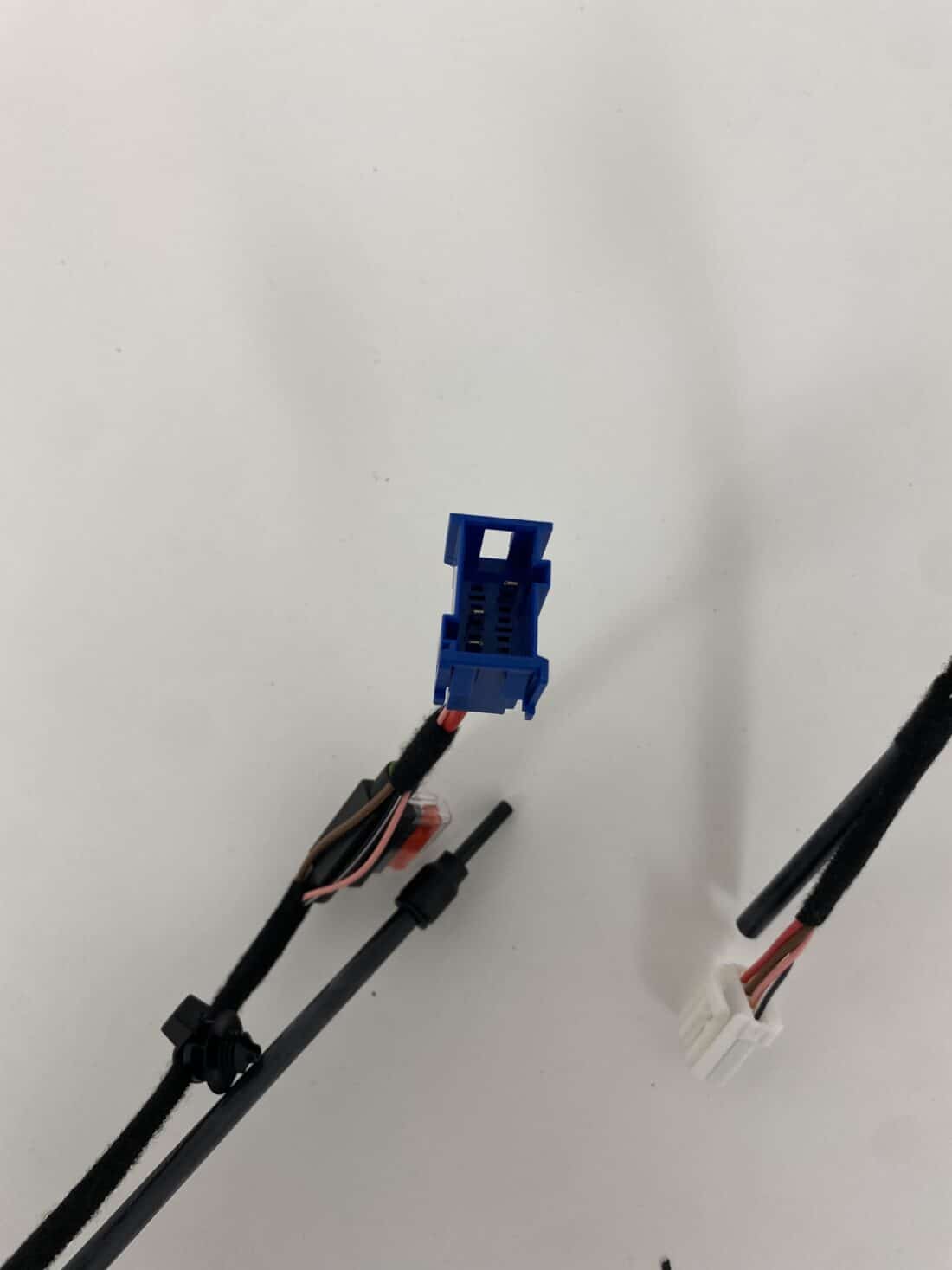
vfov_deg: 67.3
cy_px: 635
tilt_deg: -78.9
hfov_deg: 53.1
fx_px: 954
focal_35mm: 26
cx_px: 476
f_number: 1.8
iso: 64
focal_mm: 4.25
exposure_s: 1/100
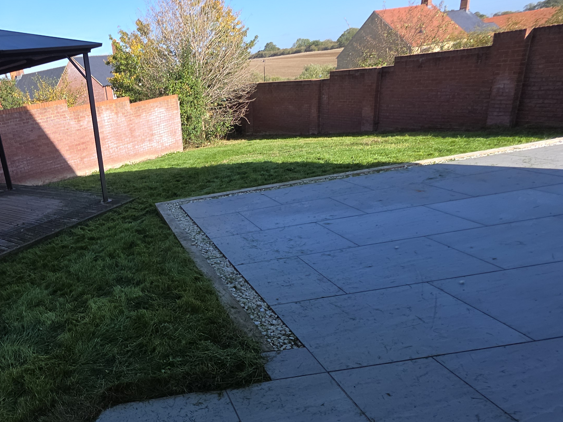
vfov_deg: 56.5
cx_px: 105
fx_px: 390
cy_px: 245
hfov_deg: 64.6
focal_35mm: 24
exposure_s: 1/430
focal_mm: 2.2
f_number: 1.9
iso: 20
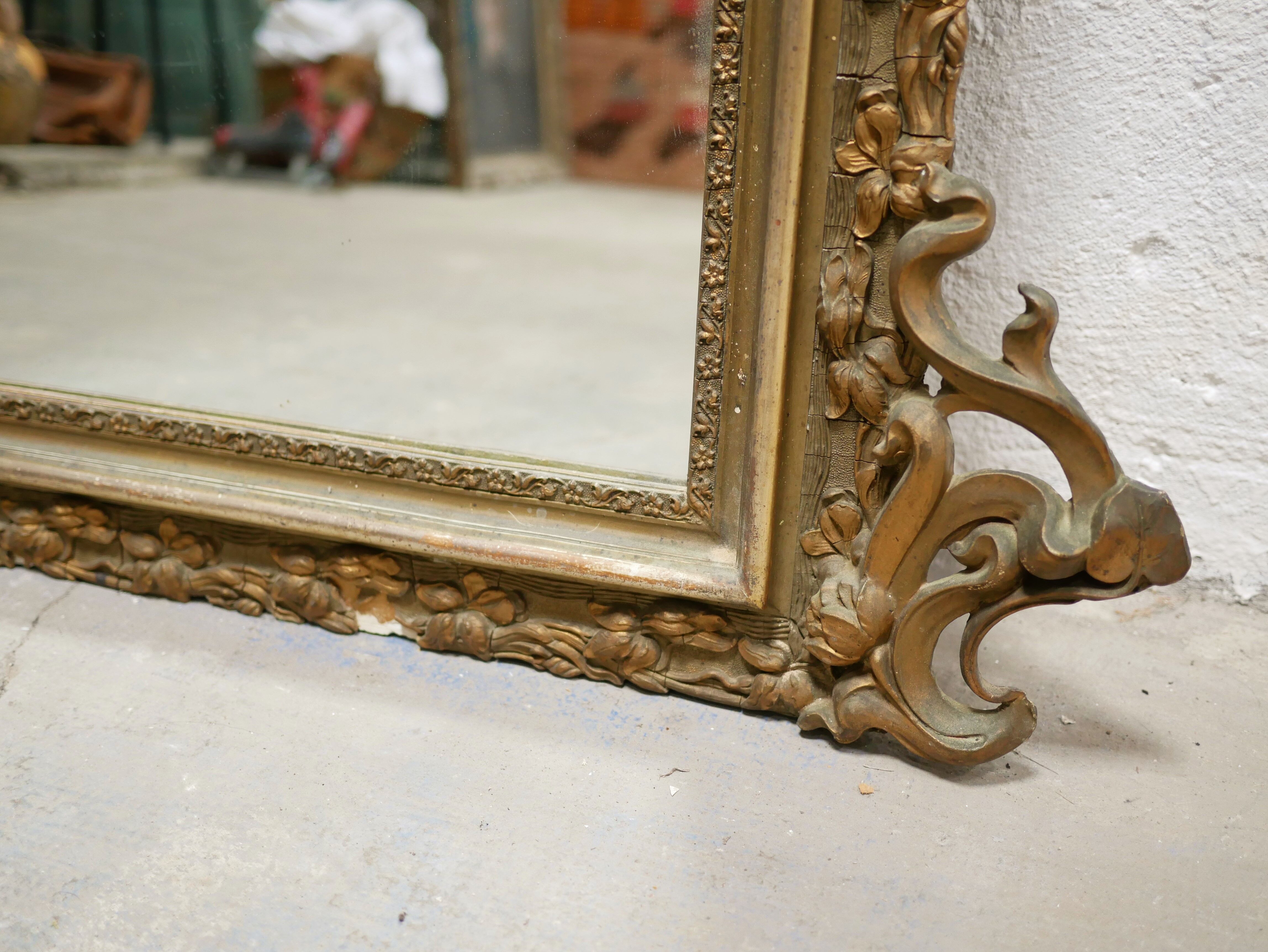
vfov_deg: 36.0
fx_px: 1466
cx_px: 634
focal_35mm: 40
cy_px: 476
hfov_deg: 46.8
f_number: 1.7
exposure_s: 1/60
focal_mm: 20
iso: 640
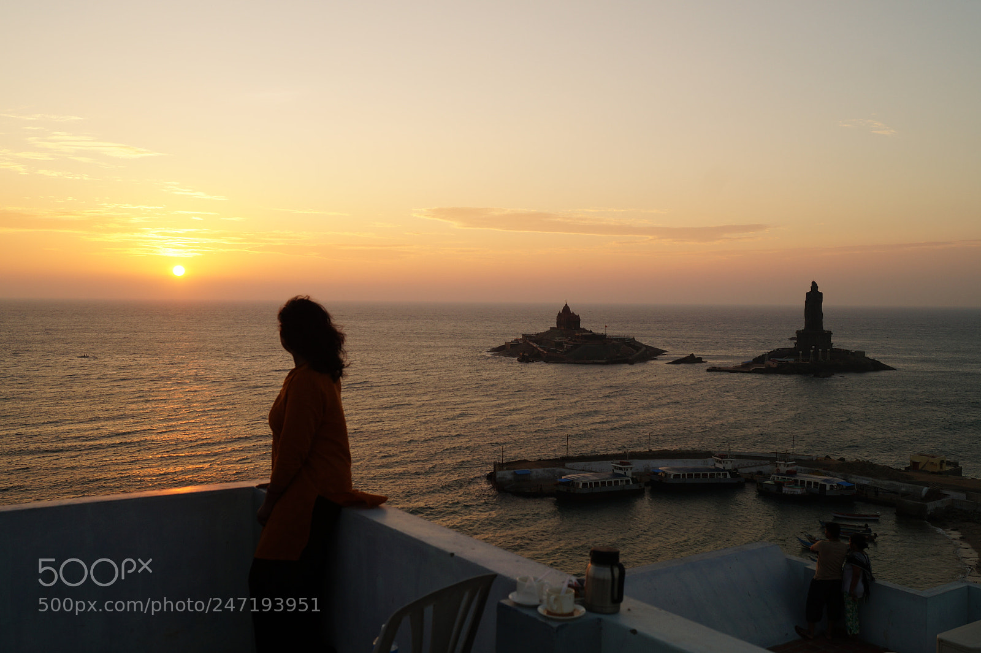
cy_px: 326
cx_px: 490
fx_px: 899
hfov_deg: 57.2
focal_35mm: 33
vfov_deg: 39.9
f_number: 7.1
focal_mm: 22
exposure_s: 1/100
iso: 100
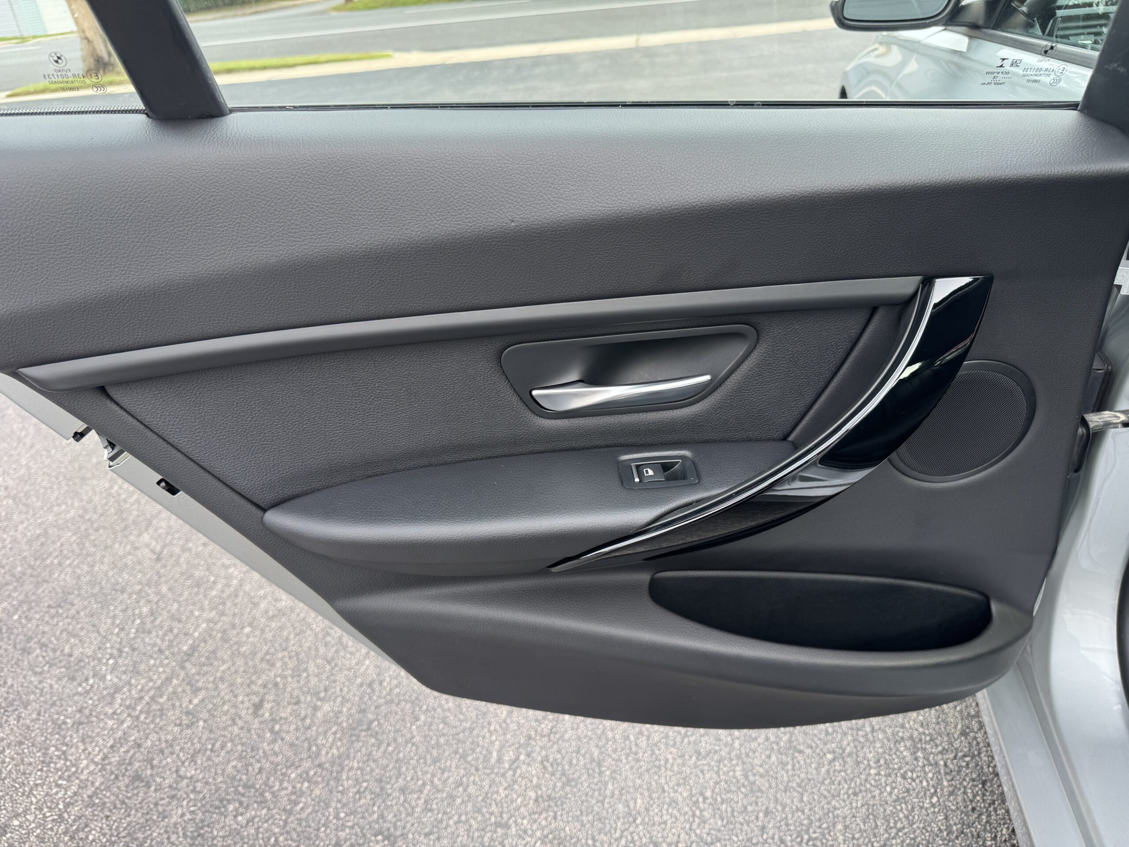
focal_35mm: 24
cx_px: 564
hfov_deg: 71.6
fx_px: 783
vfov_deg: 56.8
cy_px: 424
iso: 64
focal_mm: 6.76
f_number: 1.78
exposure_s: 1/121
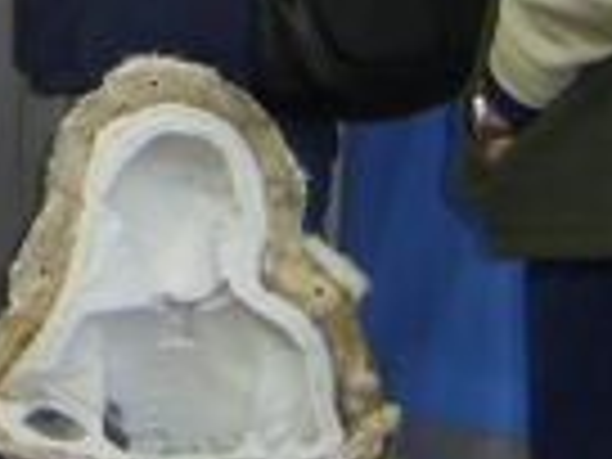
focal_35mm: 168
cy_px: -180
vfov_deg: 8.7
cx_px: -508
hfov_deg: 11.0
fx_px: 2970
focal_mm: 7.8
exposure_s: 1/30
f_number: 2.8
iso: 96
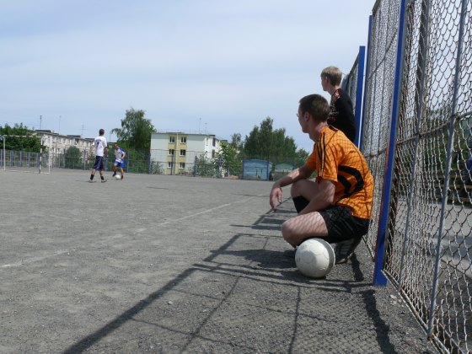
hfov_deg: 52.6
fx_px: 477
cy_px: 177
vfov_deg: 40.7
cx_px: 236
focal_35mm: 35
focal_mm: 7.4
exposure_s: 1/500
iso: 100
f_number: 7.1
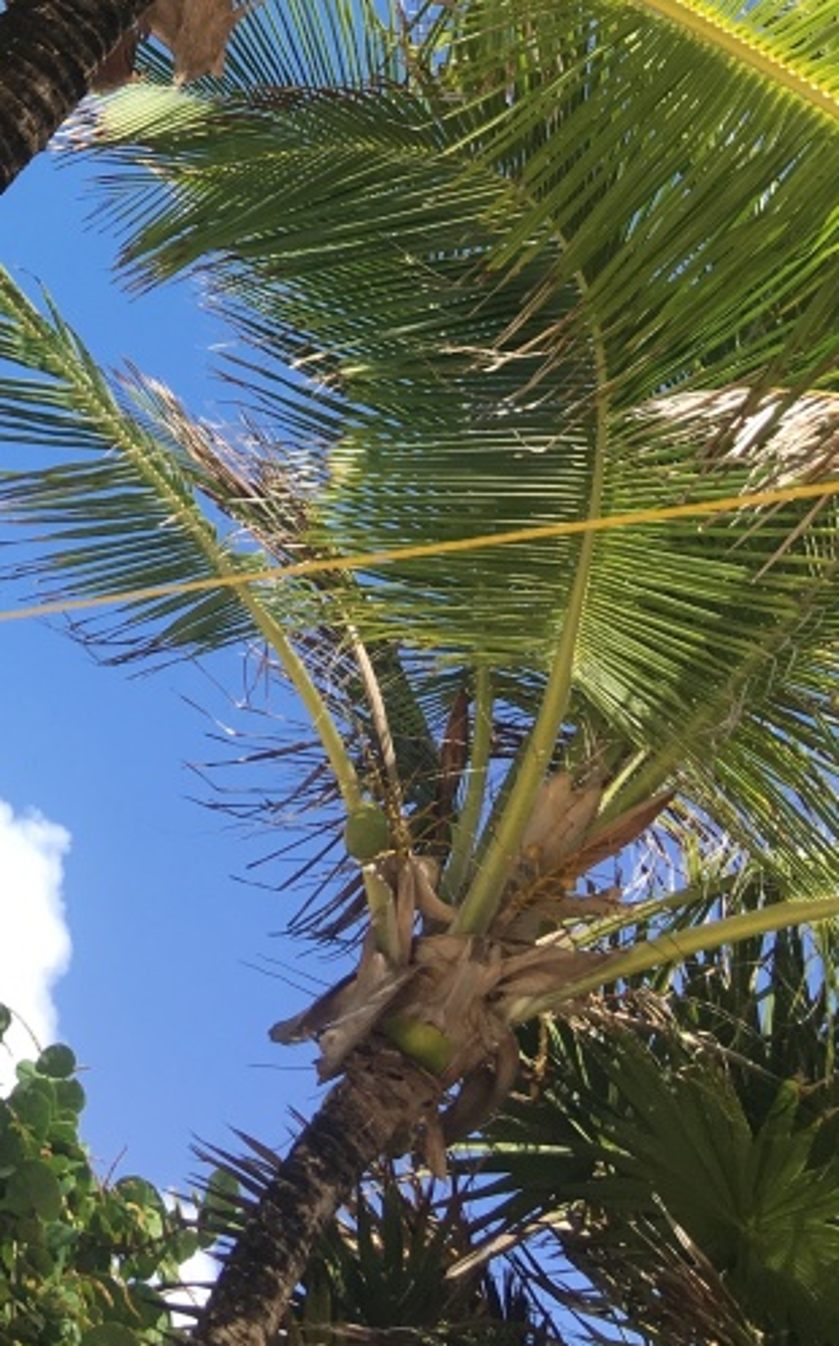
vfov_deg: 28.5
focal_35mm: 66
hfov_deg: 18.5
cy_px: -95
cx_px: -195
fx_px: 2418
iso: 25
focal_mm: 4.15
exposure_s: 1/916
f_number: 2.2
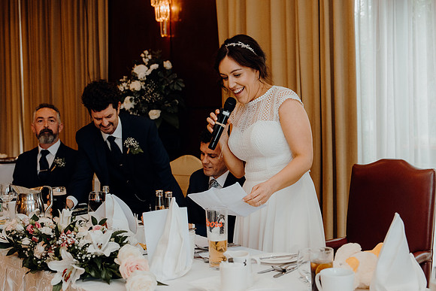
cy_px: 146
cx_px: 218
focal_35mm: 57
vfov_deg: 23.8
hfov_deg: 35.0
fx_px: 690
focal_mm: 38
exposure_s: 1/200
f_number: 2.8
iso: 1250
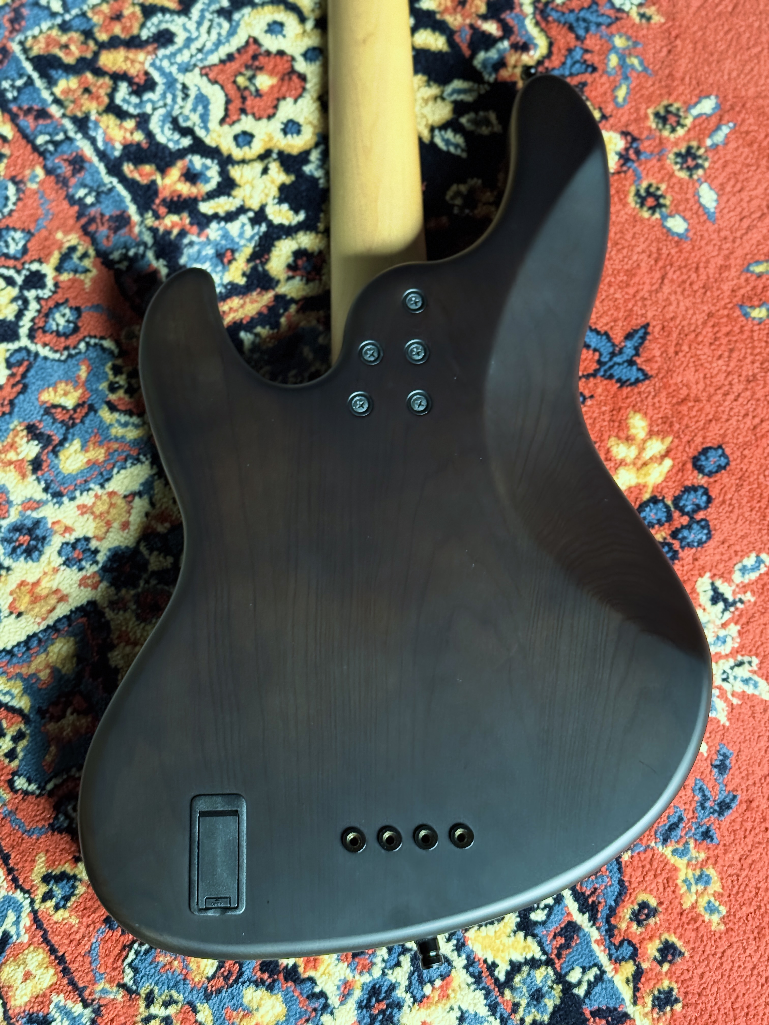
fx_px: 1422
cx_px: 384
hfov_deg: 30.3
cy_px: 512
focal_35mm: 48
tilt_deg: -72.5
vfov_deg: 39.7
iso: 800
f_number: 1.78
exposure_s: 1/24
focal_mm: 6.76
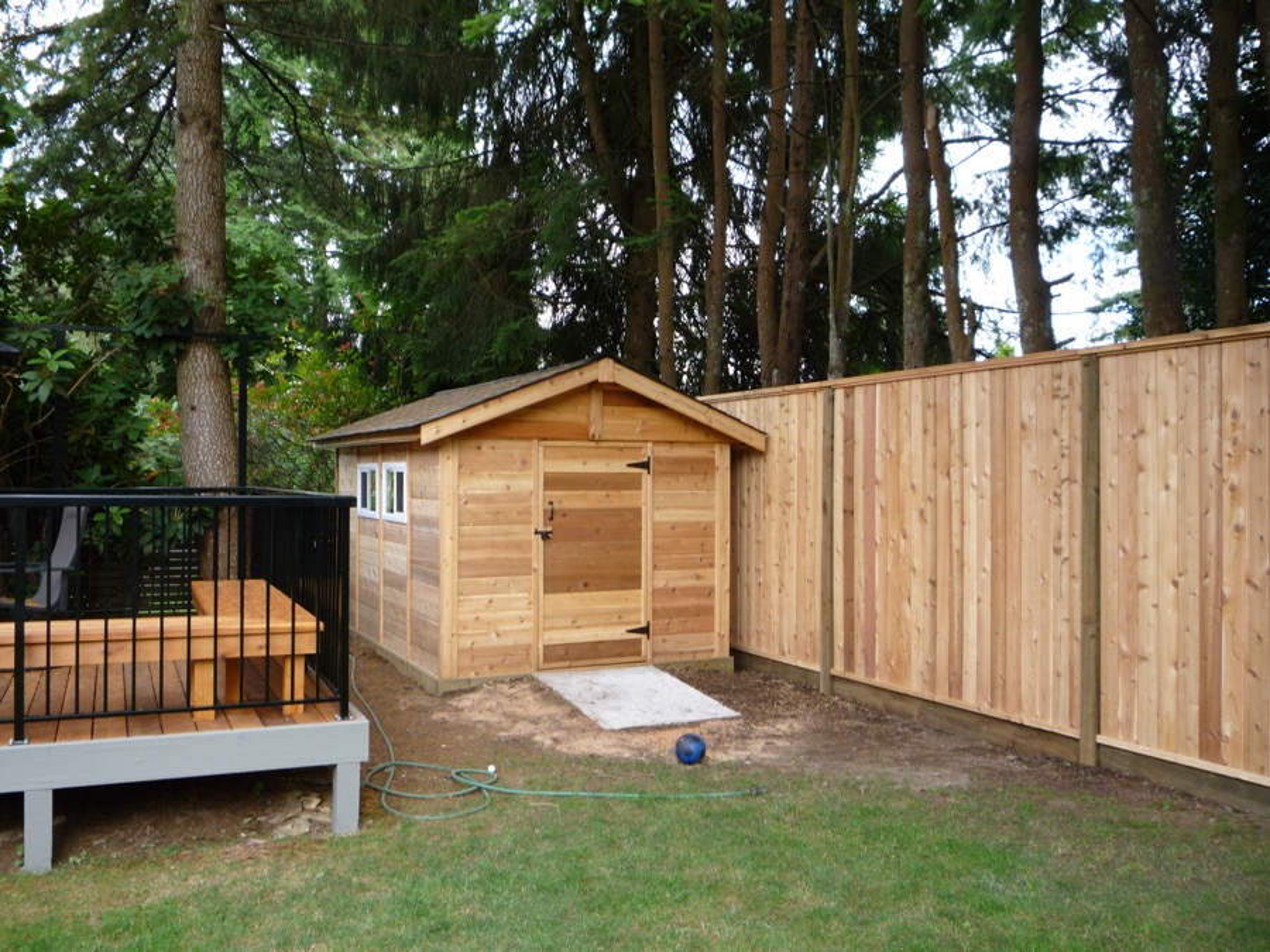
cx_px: 635
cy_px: 476
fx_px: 1101
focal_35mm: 30
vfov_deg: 46.8
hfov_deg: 60.0
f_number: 3.3
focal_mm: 5.2
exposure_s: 1/80
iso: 100
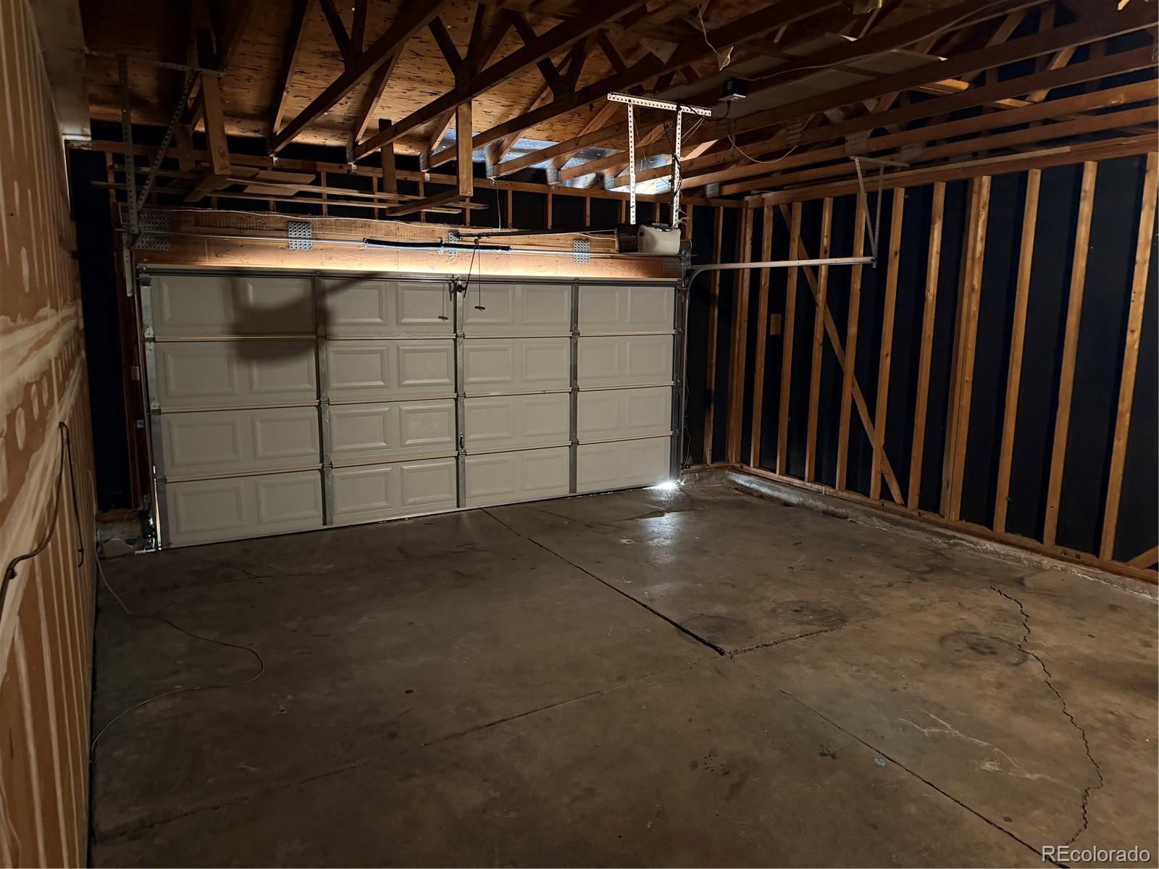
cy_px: 434
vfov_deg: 56.8
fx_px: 804
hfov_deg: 71.6
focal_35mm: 24
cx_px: 580
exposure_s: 1/24
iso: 1600
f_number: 1.78
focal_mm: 6.76
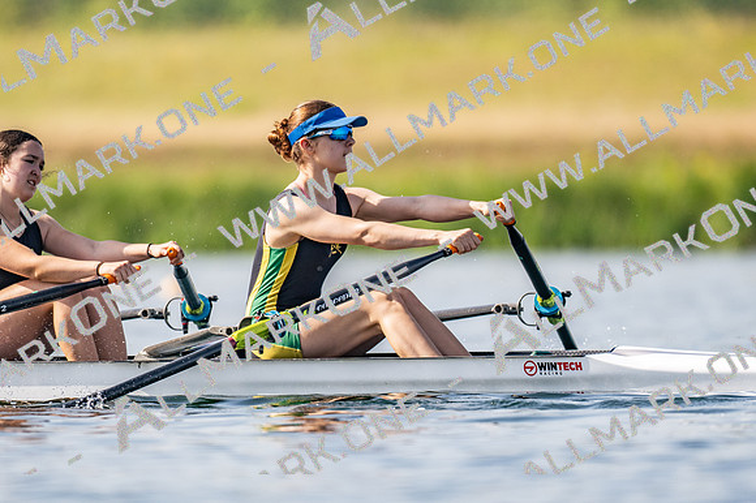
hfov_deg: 2.3
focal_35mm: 900
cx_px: 378
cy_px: 252
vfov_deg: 1.5
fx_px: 18889
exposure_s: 1/2500
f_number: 4
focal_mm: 600
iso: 180
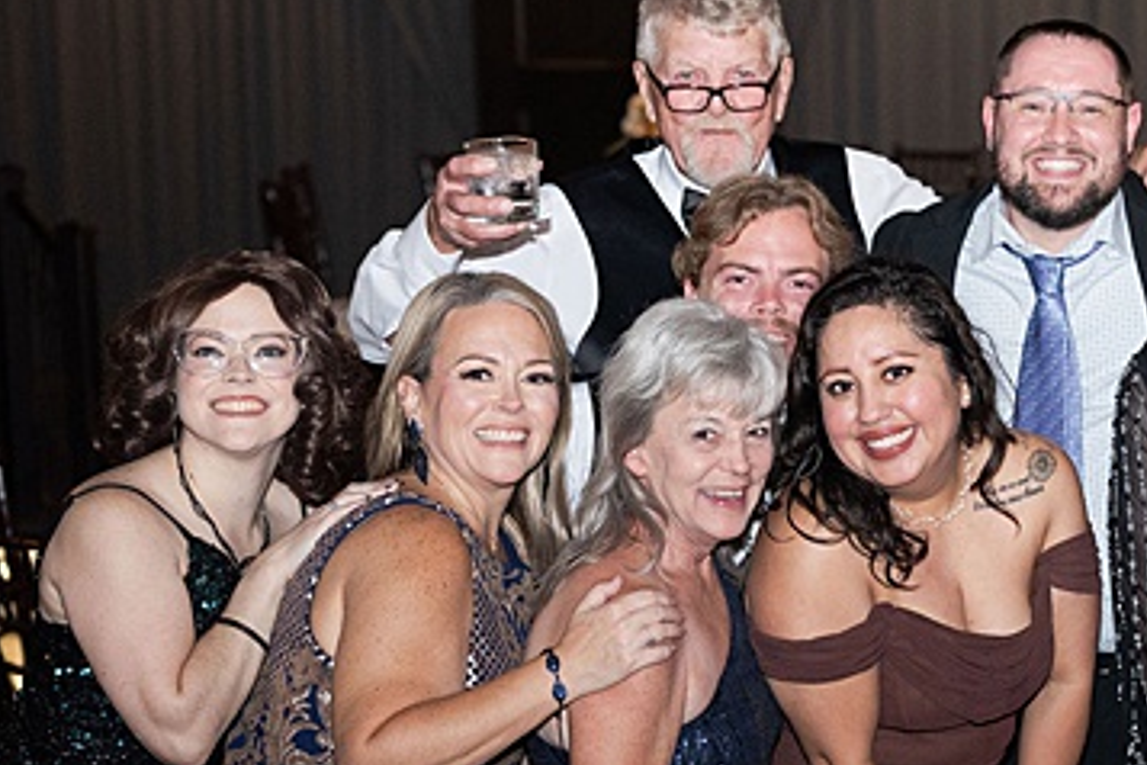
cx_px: 1096
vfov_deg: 14.4
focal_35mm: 95
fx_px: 3027
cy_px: 524
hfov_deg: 20.9
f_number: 2.2
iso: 1250
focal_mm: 44
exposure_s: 1/250
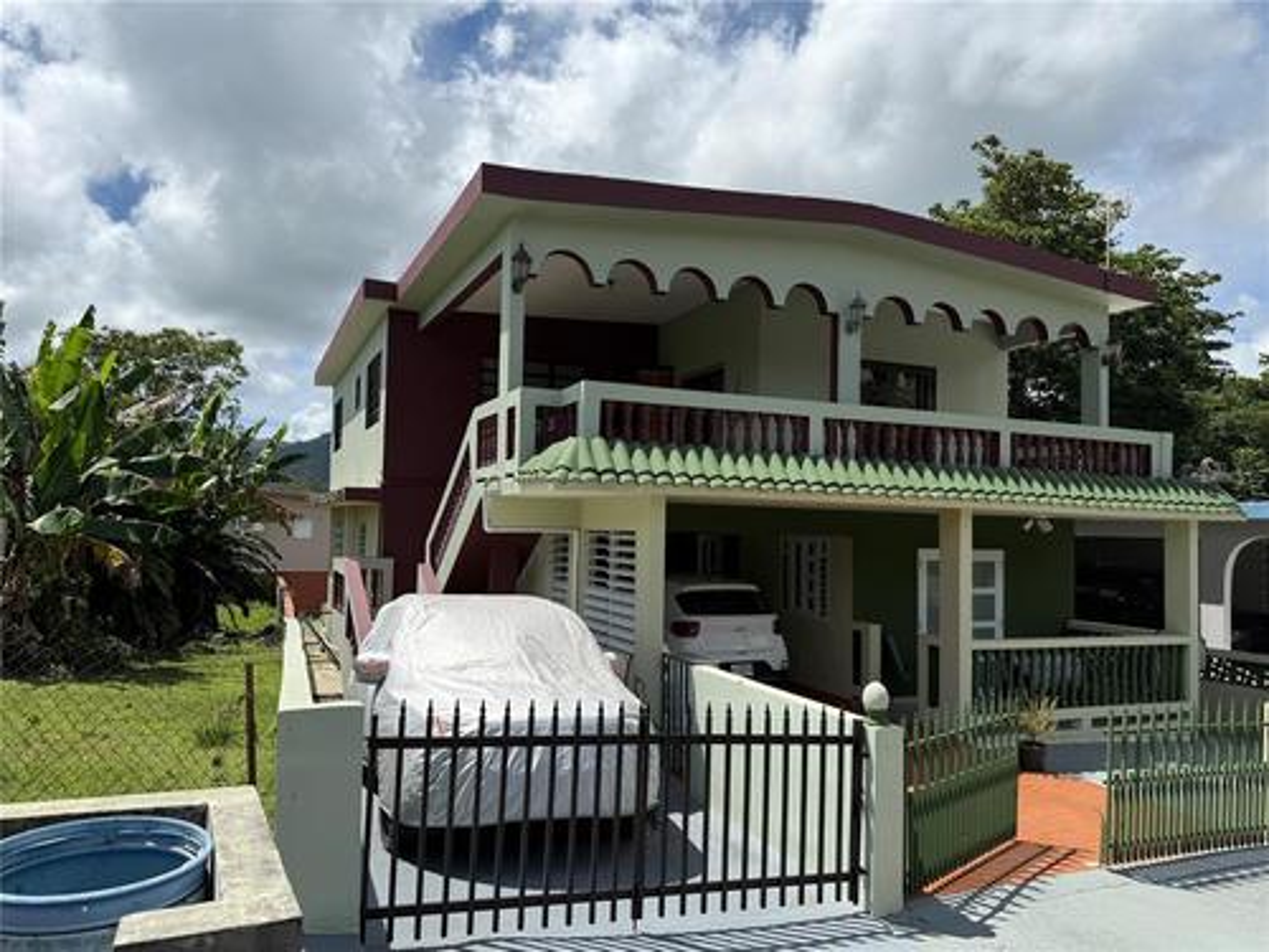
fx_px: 880
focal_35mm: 24
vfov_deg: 56.8
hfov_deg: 71.6
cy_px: 476
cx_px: 634
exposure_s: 1/6711
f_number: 1.78
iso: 80
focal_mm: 6.76
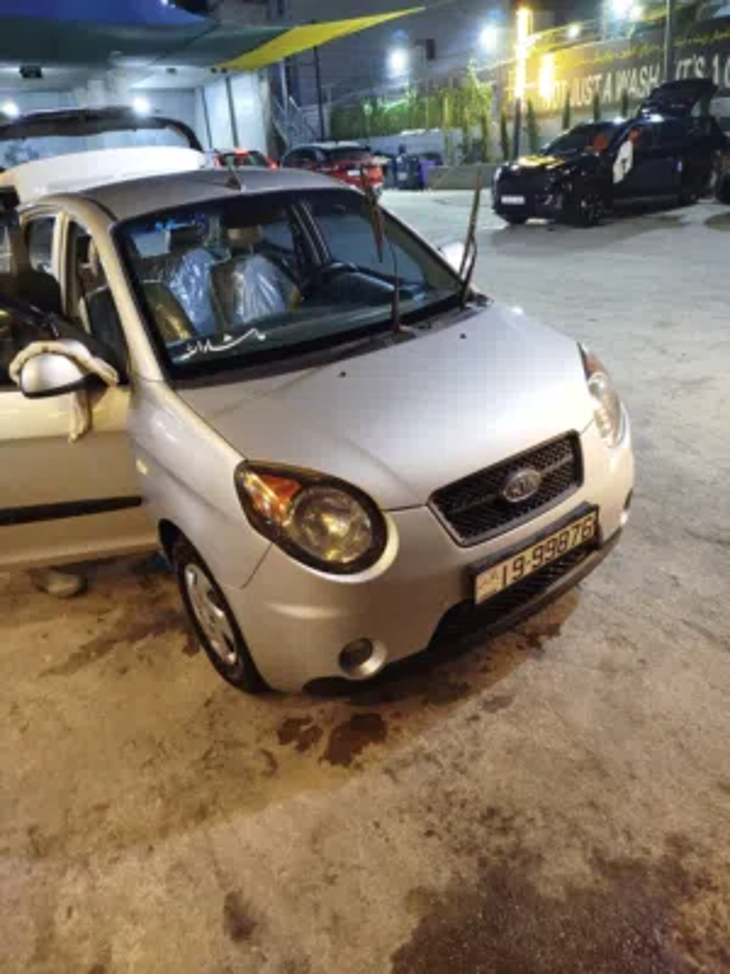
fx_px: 675
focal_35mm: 24
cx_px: 365
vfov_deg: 71.6
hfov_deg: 56.8
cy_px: 487
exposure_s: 1/33
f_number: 1.7
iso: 400
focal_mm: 5.31
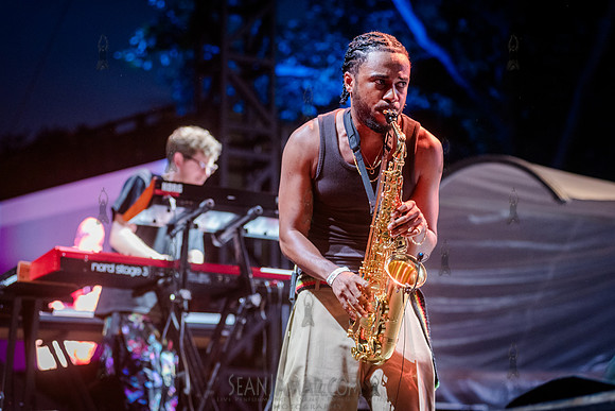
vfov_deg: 14.9
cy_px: 206
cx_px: 308
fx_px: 1572
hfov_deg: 22.1
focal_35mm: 92
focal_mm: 92
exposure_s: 1/200
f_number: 3.5
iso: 4000
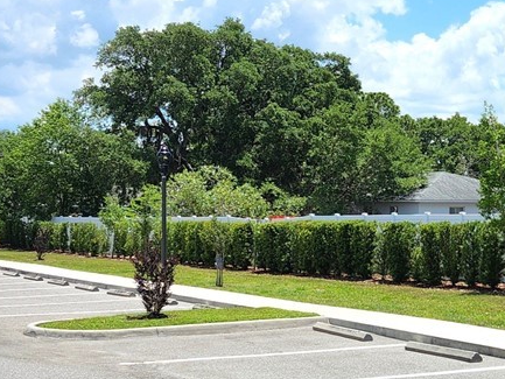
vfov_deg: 17.4
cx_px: 246
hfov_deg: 23.0
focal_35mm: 85
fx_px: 1240
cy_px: 188
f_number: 1.8
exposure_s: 1/2000
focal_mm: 5.4
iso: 20
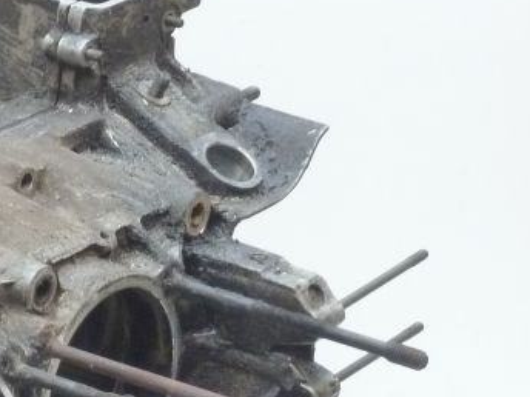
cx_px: -47
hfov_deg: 12.2
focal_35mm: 160
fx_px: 2450
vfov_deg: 9.2
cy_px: 394
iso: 400
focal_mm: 9.7
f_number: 3.9
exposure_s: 1/8
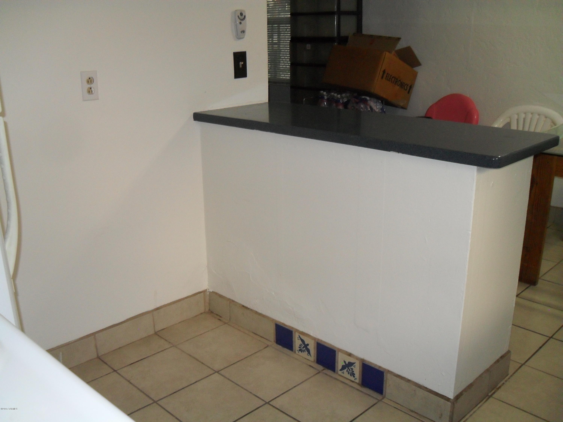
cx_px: 282
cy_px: 211
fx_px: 569
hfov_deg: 52.6
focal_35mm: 35
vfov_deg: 40.7
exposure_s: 1/45
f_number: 2.8
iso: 200
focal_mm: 6.2
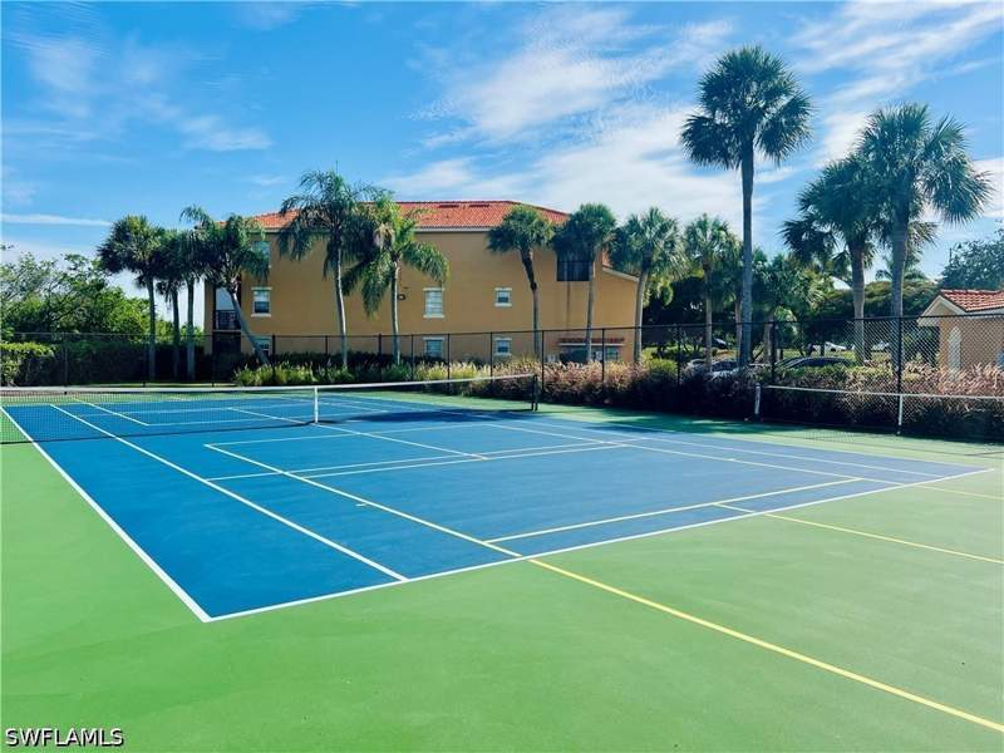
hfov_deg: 67.3
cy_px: 376
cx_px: 502
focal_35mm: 26
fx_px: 754
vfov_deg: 53.1
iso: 50
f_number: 1.5
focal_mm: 5.7
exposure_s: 1/3356
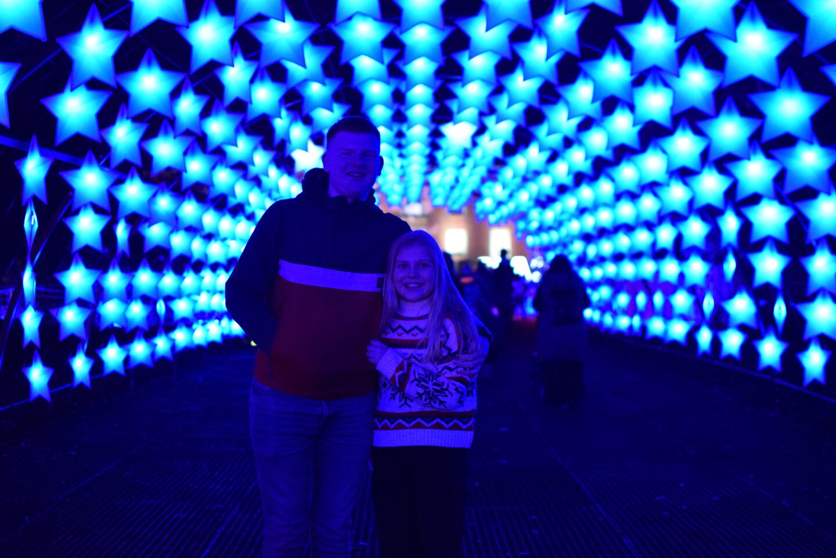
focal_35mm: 52
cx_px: 418
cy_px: 279
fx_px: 1219
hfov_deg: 37.9
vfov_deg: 25.8
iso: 3200
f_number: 2
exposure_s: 1/80
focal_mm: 35
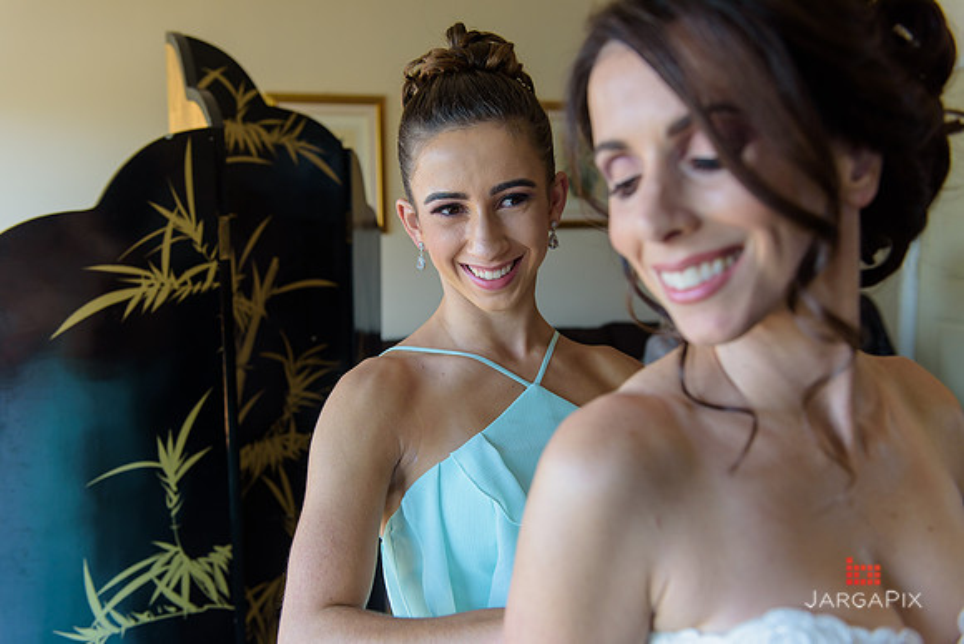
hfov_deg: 53.1
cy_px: 322
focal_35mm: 36
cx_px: 482
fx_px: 964
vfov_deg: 36.9
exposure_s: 1/125
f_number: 3.2
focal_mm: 36
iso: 400
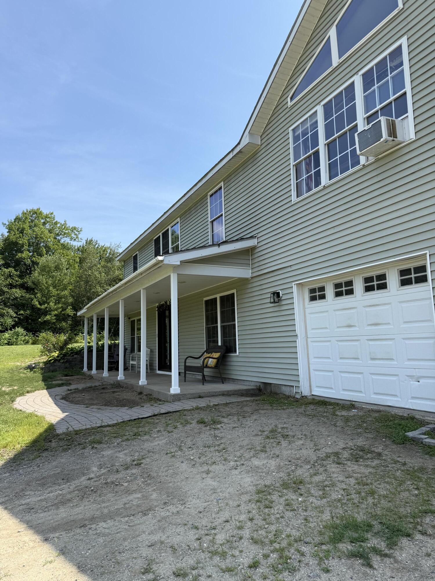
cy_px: 290
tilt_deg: +7.6
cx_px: 218
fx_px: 402
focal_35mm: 24
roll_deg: +1.9
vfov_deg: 71.6
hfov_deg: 56.8
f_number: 1.78
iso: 80
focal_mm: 6.76
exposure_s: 1/3145
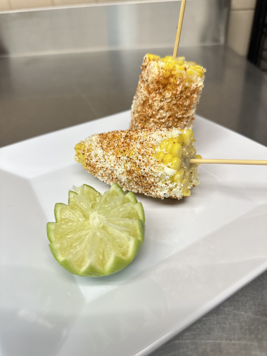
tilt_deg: -35.9
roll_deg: +3.8
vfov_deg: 71.6
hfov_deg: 56.8
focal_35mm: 24
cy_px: 178
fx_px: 247
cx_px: 134
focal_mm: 6.86
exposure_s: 1/120
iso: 160
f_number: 1.78
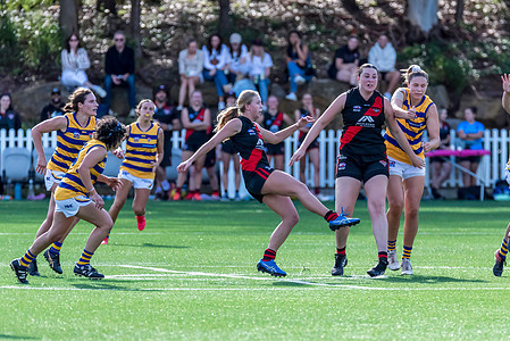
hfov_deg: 3.5
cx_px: 304
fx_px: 8250
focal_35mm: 582
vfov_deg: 2.4
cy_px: 181
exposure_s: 1/1600
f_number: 6
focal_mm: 420
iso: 1400
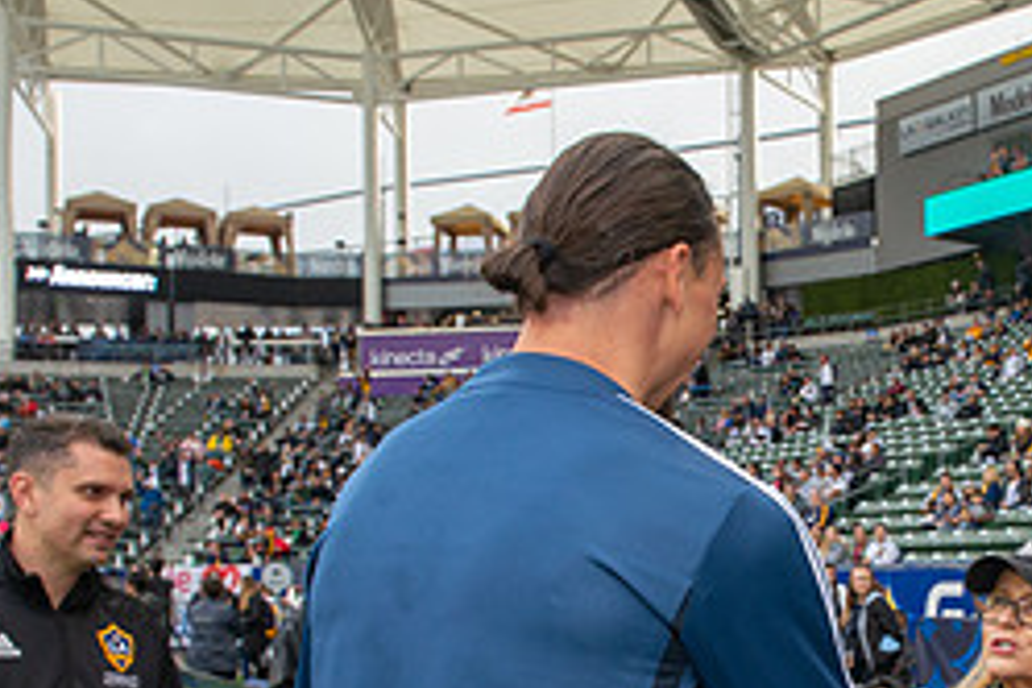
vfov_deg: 23.7
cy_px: 582
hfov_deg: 34.6
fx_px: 1605
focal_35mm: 56
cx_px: 825
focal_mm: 24
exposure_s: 1/200
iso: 500
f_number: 7.1
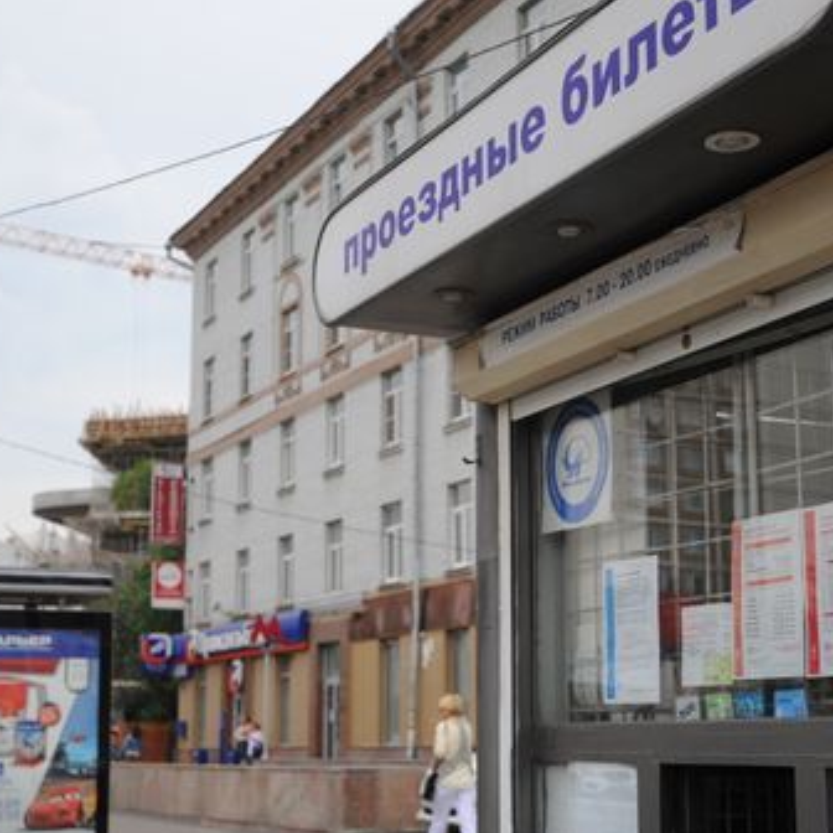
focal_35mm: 62
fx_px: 1688
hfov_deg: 27.7
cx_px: 474
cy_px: 493
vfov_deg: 27.7
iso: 250
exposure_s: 1/1250
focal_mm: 35
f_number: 4
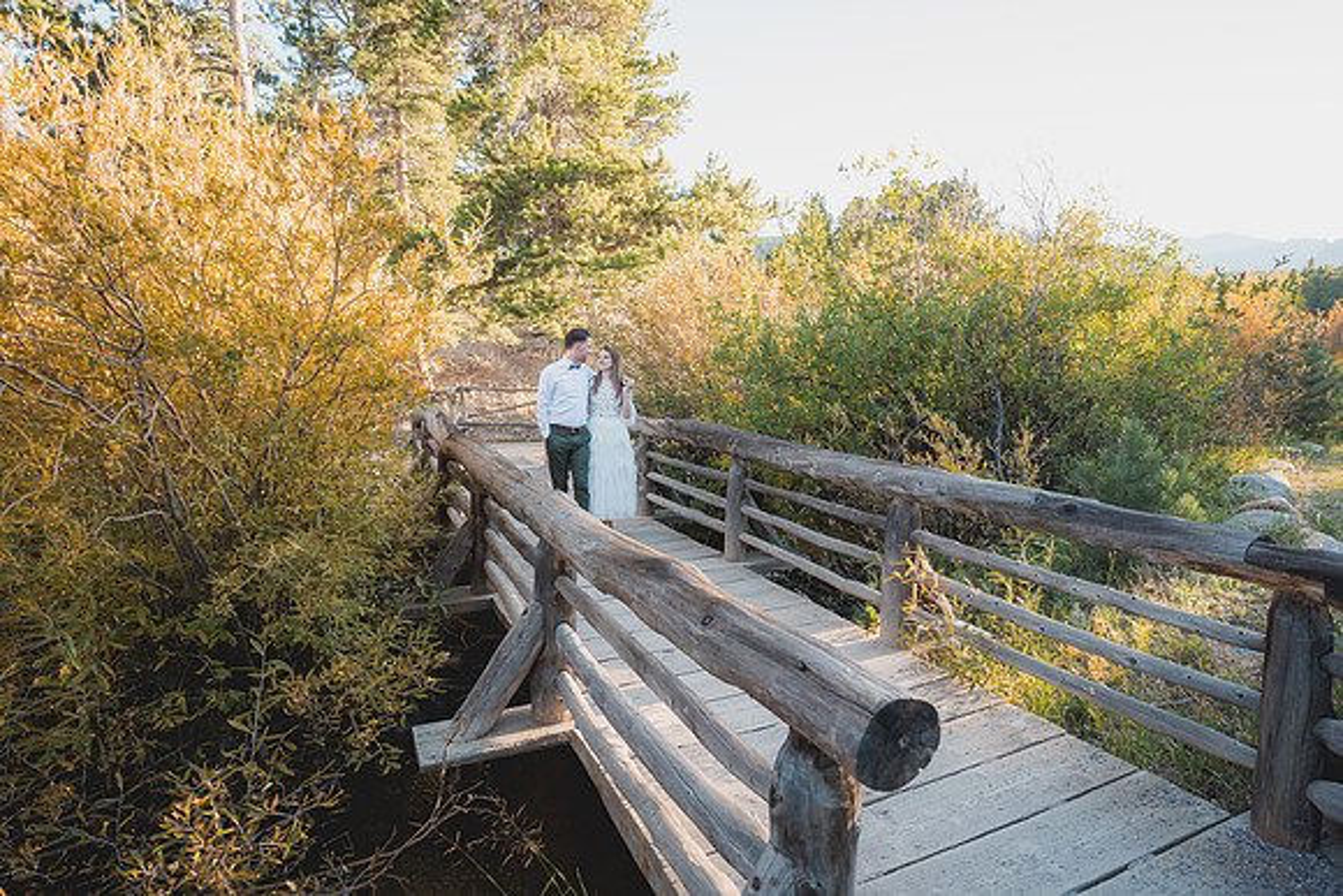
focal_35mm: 19
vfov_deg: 65.5
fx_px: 696
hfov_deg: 87.9
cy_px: 448
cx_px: 672
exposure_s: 1/160
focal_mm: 18
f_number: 2.8
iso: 200
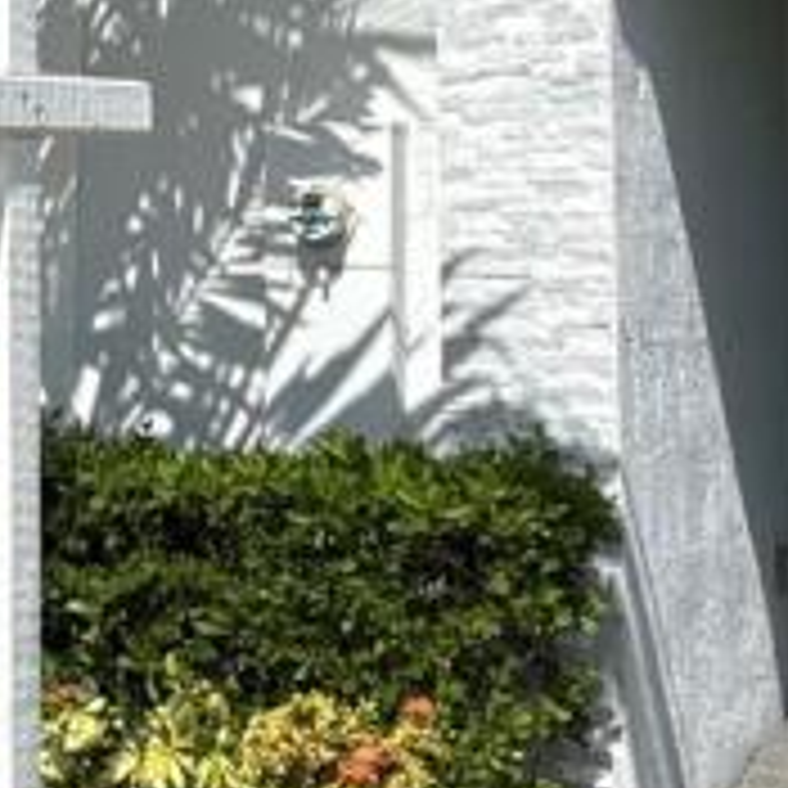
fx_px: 1751
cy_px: 99
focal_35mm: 68
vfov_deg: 24.7
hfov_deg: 23.9
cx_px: -50
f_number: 2.2
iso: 50
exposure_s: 1/3289
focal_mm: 2.22
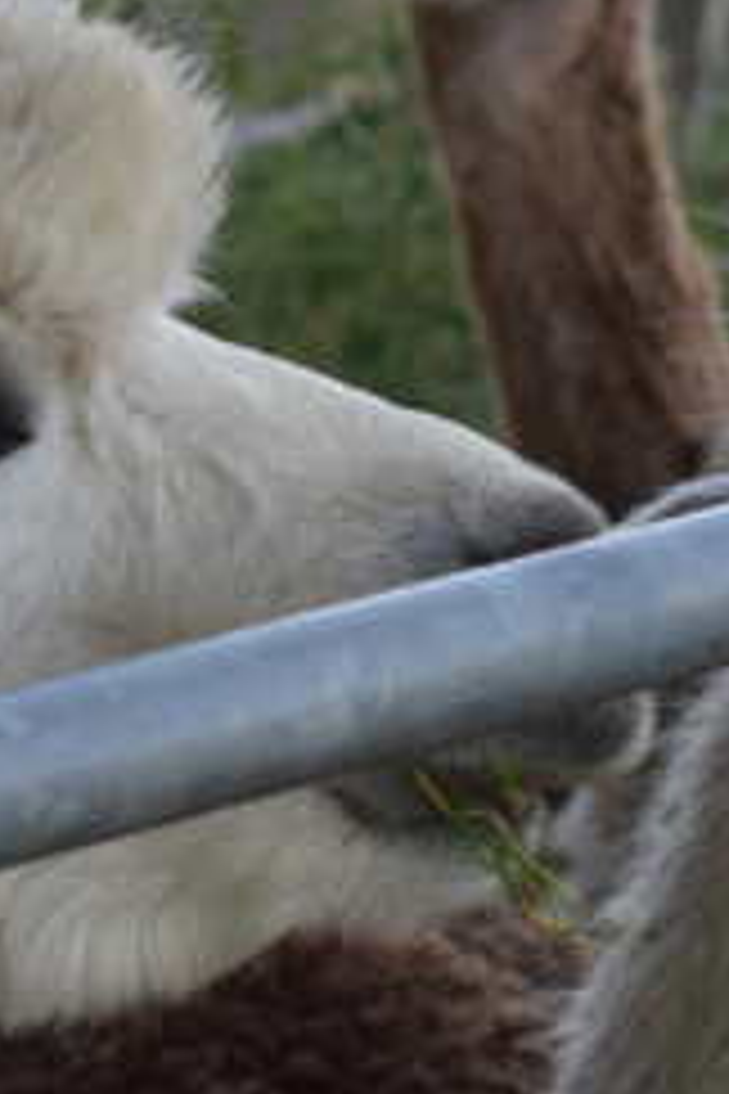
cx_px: 1107
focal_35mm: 306
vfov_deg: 6.7
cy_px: 432
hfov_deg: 4.5
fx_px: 9290
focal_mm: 55
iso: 400
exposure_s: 1/250
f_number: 8
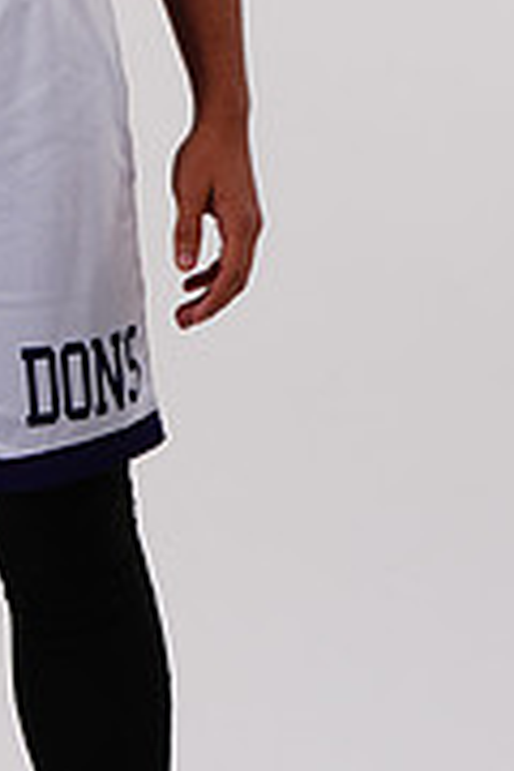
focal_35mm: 348
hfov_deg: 3.9
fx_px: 7452
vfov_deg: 5.9
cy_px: -386
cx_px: -259
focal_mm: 108
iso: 200
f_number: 10
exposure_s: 1/500
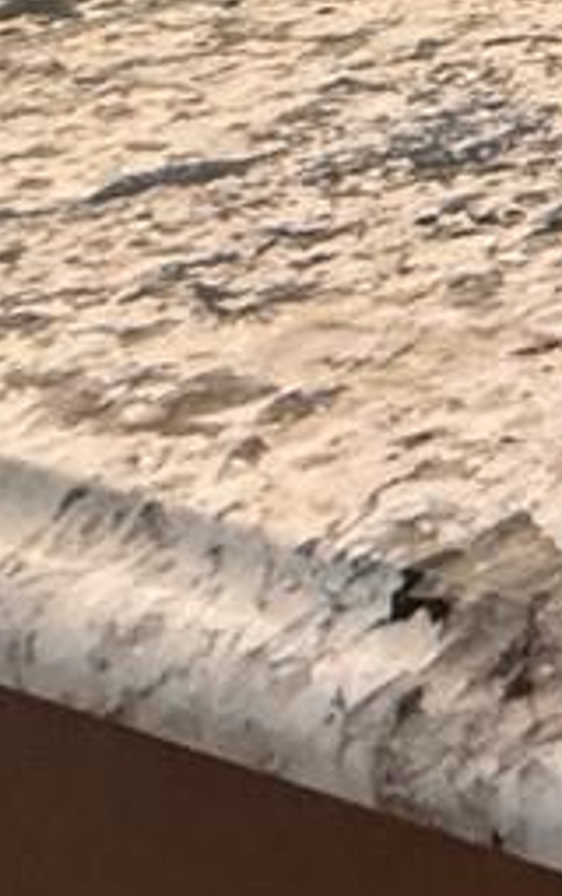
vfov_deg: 17.1
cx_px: 2353
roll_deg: -0.3
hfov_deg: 7.8
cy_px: -833
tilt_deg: -1.3
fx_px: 2273
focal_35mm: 93
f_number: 2.2
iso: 200
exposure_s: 1/60
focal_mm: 2.22
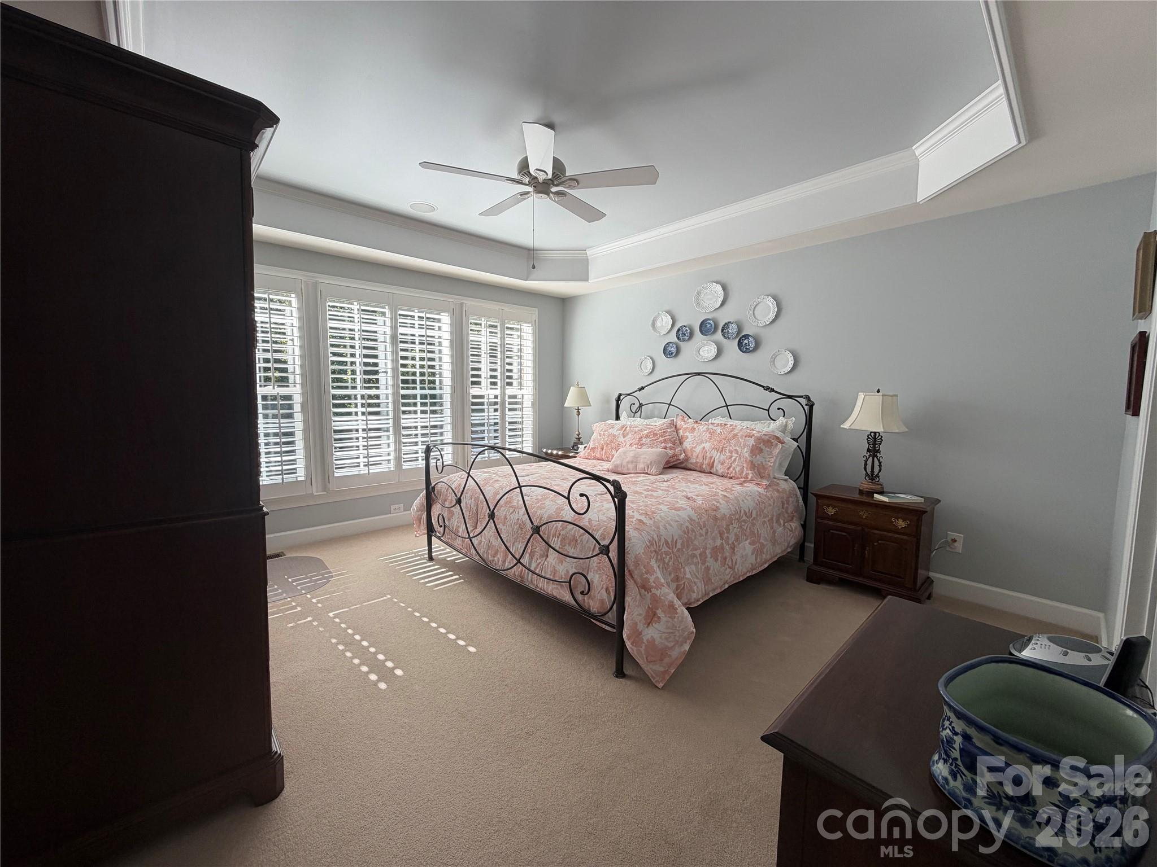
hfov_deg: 102.1
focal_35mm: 14
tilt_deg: -5.4
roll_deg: +0.1
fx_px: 468
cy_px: 434
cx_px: 578
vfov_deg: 85.7
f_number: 2.2
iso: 50
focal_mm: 2.22
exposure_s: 1/121
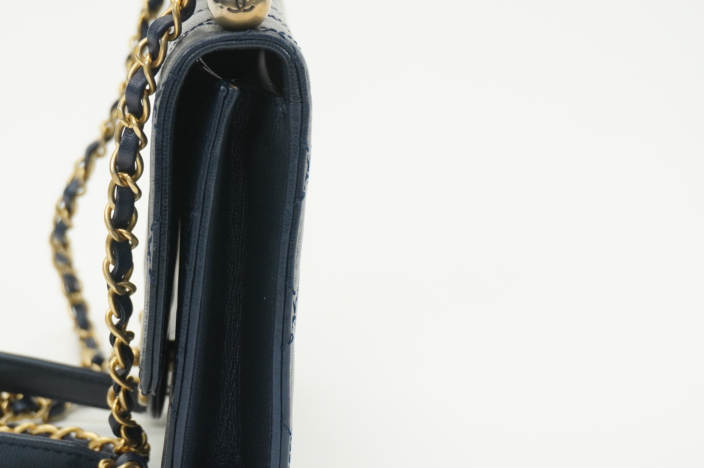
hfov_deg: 20.1
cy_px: 251
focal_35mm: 101
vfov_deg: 13.5
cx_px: 228
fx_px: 1974
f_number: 5.6
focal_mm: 42
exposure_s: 1/80
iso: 1000
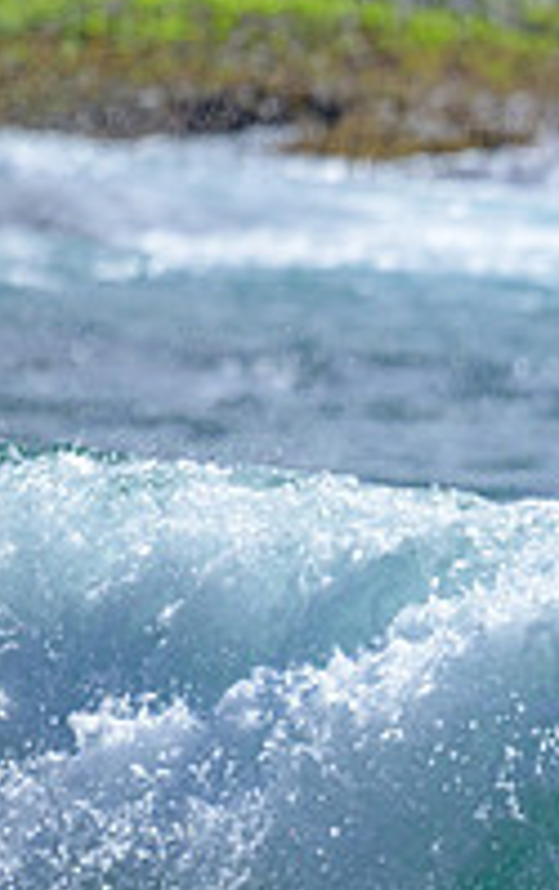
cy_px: 693
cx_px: 1052
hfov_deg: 0.4
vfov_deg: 0.6
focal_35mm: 3260
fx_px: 79178
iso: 280
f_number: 6.3
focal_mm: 800
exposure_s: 1/2500
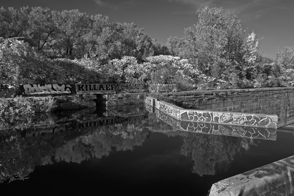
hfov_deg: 67.4
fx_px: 221
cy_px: 98
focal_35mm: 27
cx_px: 147
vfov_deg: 47.9
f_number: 8
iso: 200
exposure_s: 1/140
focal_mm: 18
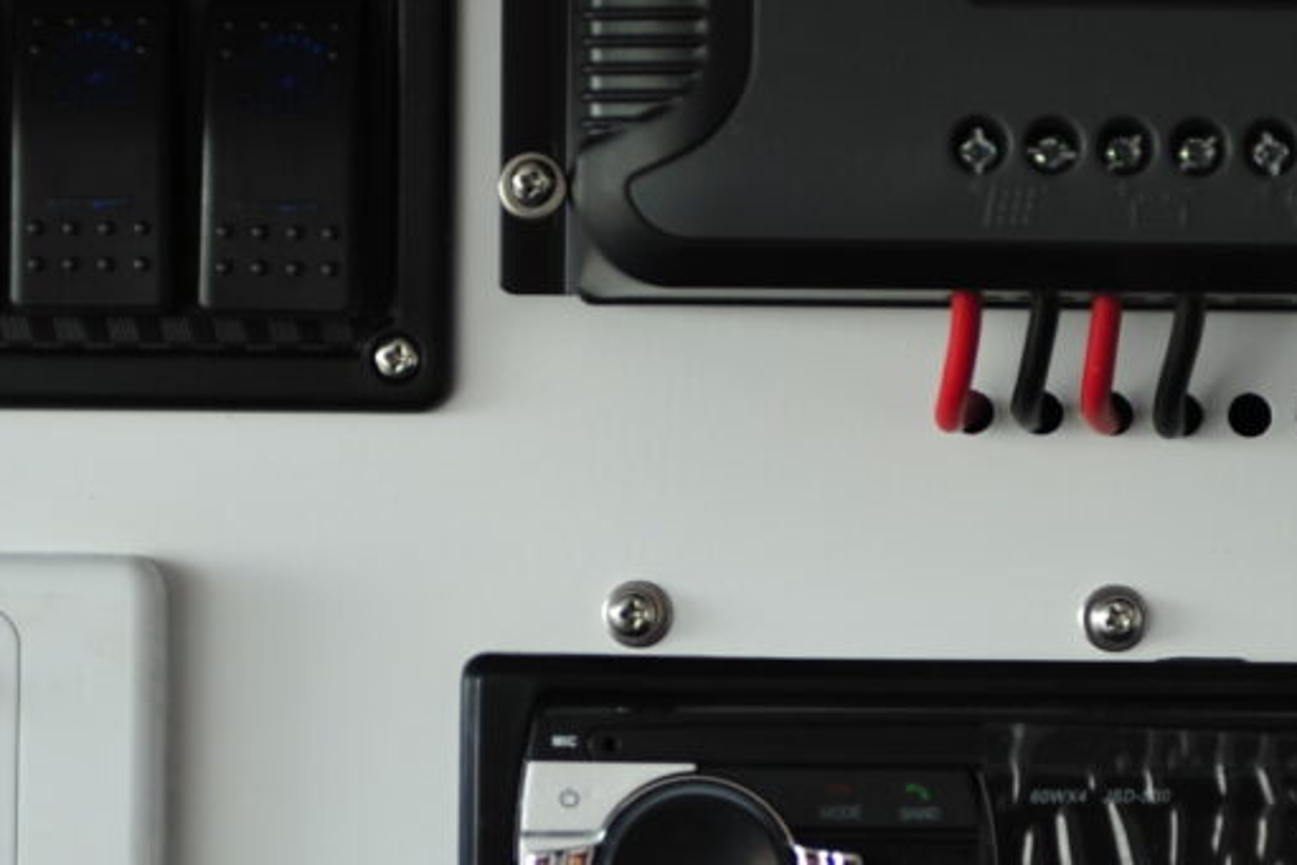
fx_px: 9477
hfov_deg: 7.8
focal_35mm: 263
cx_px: 784
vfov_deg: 5.2
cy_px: 477
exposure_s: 1/400
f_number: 2.8
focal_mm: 70
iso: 200
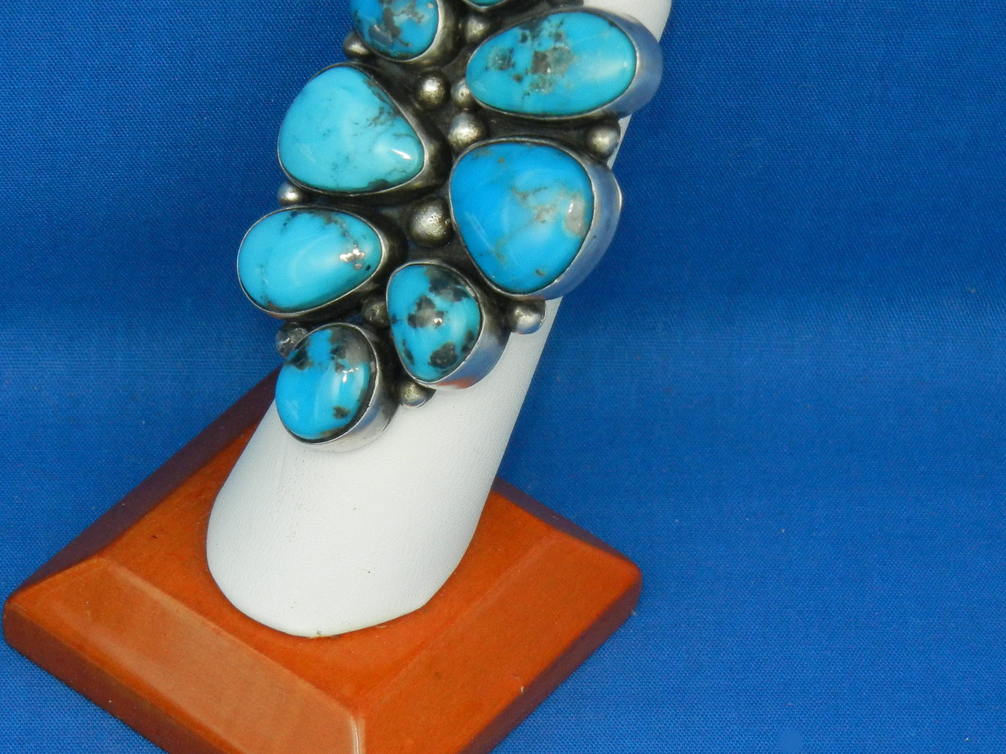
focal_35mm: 130
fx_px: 3778
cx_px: 412
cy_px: 372
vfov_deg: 11.4
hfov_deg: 15.2
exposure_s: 1/30
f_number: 4.4
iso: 502
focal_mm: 16
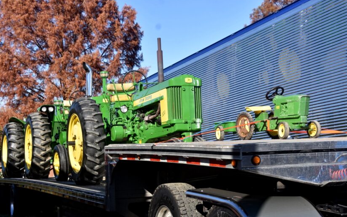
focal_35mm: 67
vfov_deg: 19.5
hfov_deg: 30.8
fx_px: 630
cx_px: 155
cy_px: 132
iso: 220
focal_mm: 35
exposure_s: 1/500
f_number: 8
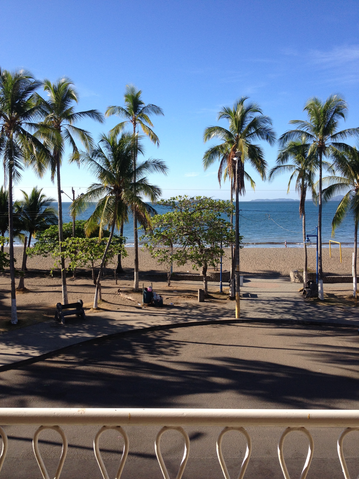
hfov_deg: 40.7
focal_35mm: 35
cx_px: 180
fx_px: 484
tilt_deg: -7.1
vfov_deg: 52.6
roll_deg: +1.5
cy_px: 240
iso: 50
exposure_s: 1/1175
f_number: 2.4
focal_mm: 4.28
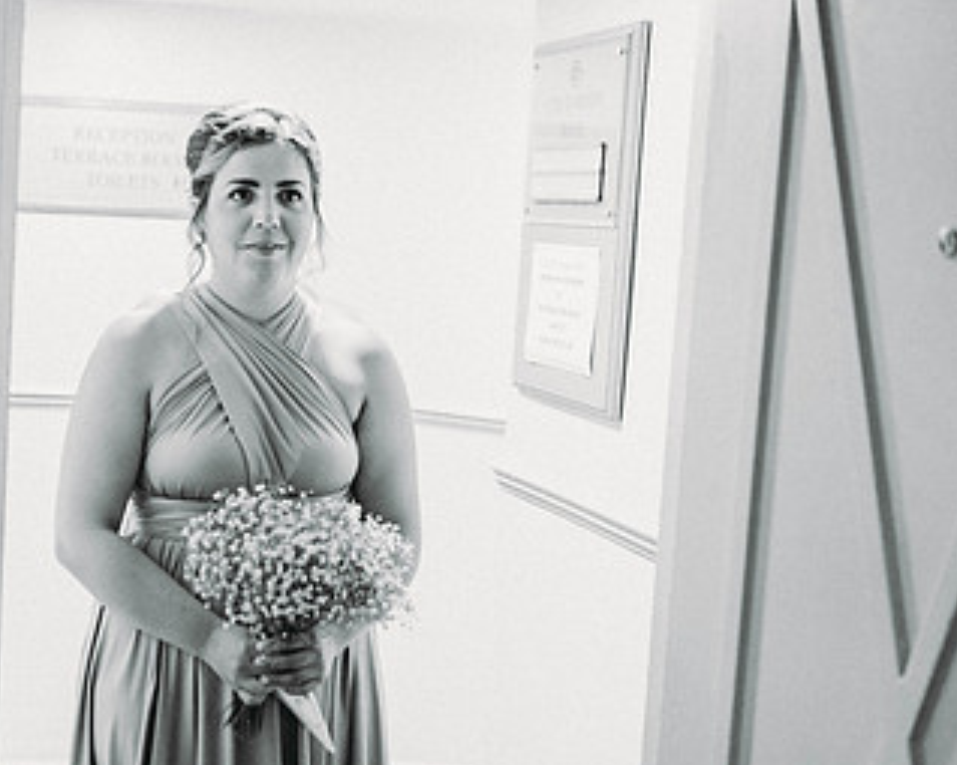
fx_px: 1698
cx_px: 211
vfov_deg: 25.4
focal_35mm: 60
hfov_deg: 30.8
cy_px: 405
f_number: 1.6
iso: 320
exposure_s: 1/160
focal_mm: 35
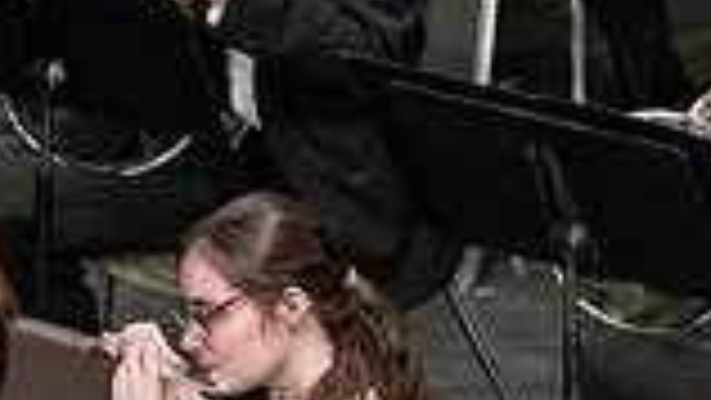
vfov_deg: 1.9
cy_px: 461
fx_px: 11994
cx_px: 1192
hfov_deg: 3.4
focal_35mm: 636
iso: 5000
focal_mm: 165
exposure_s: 1/200
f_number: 4
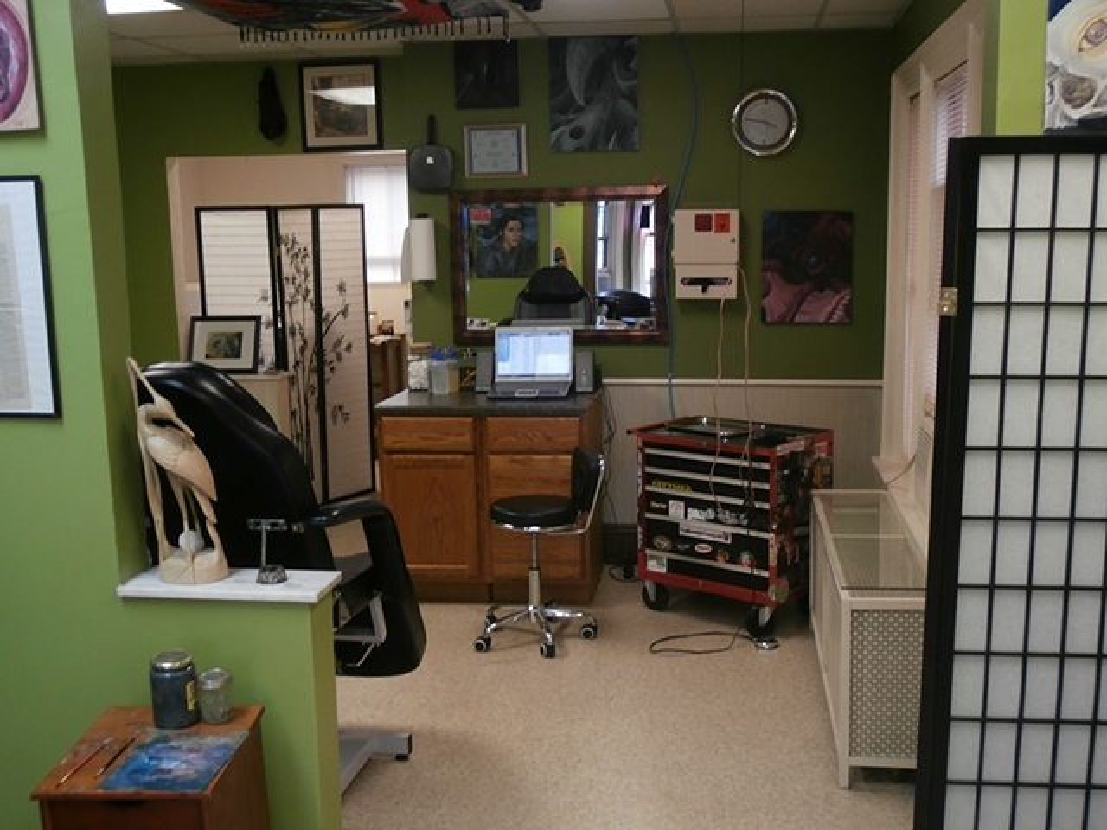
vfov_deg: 37.7
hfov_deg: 49.0
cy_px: 415
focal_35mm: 38
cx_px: 554
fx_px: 1215
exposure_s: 1/15
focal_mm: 6.7
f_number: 3.9
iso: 200
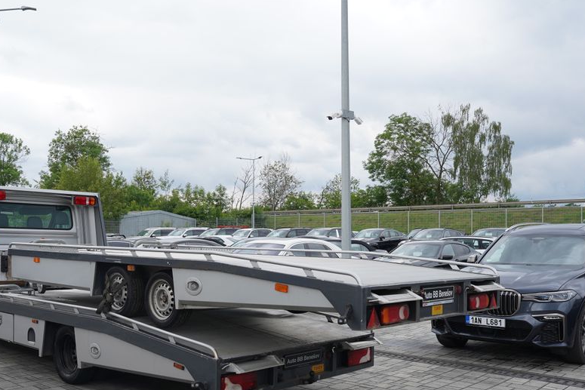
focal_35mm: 37
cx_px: 245
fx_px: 601
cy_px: 242
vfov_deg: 35.8
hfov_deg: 51.7
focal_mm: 28
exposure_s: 1/160
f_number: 6.3
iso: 100
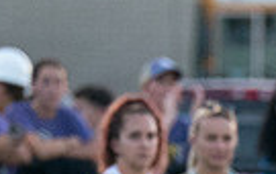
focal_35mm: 2278
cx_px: 565
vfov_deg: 0.6
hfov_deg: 0.9
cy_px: 379
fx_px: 17171
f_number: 2.8
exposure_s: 1/1000
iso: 1600
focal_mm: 200
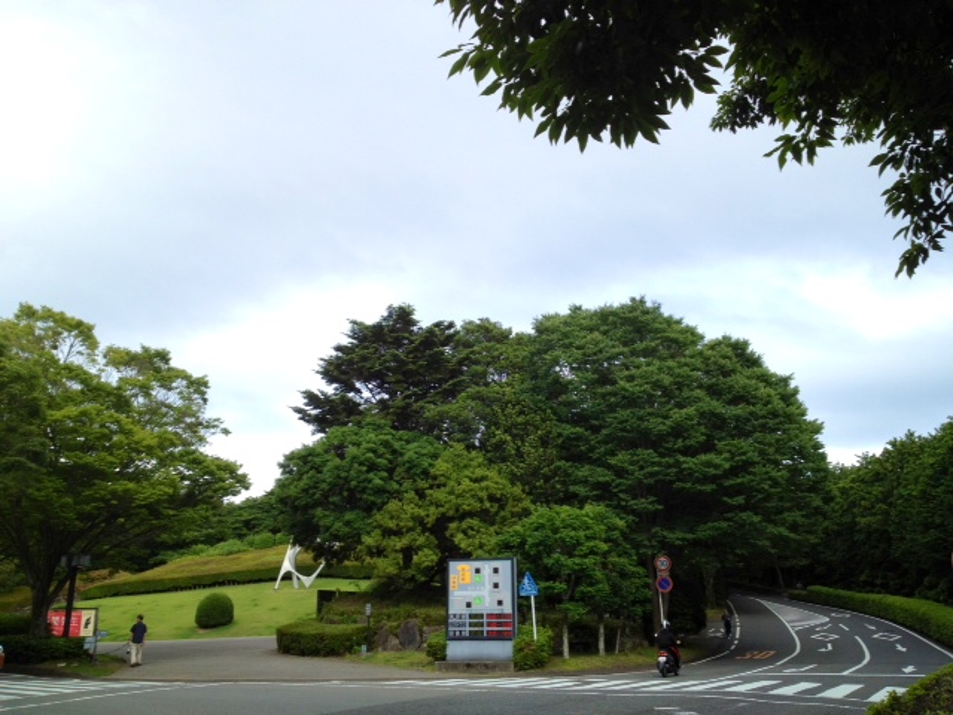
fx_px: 964
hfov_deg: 52.6
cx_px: 476
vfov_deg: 40.7
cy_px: 358
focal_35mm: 35
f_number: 2.4
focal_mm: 4.28
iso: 64
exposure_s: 1/635
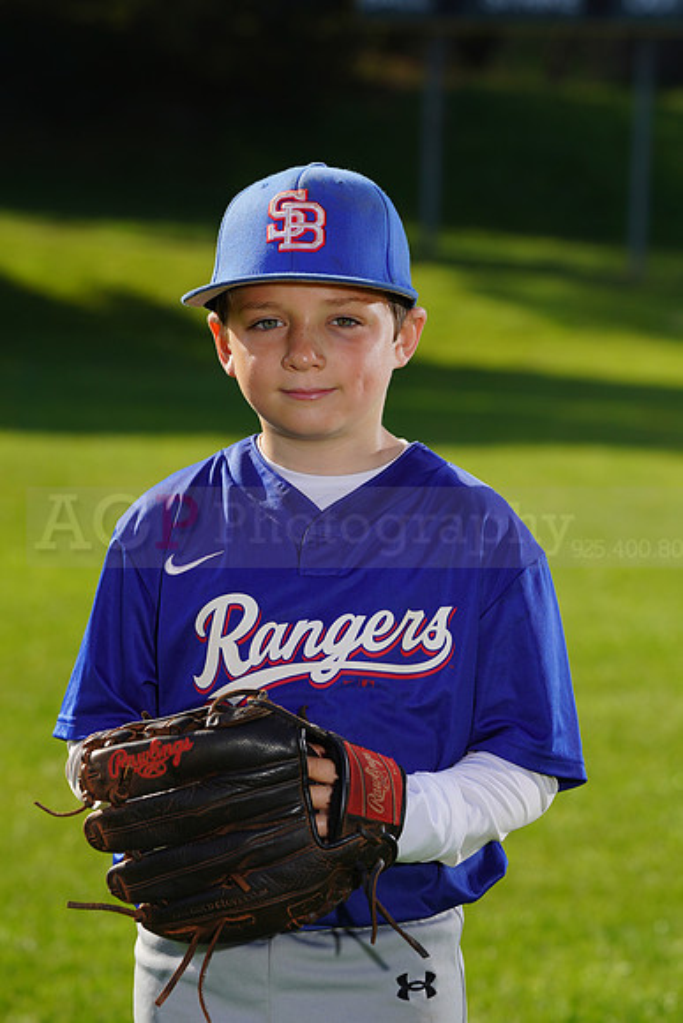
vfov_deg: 10.5
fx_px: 5574
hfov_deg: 7.0
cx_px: 342
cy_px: 512
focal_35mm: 196
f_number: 10
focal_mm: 196
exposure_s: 1/250
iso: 100
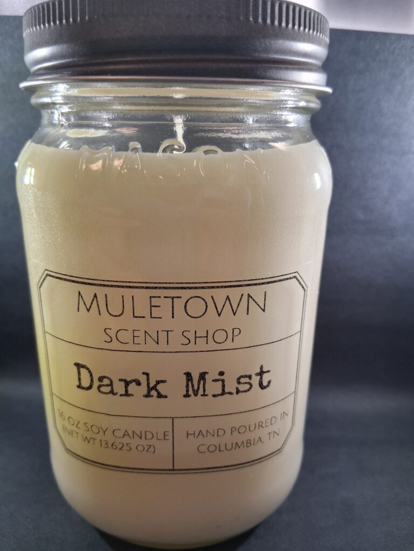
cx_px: 207
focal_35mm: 26
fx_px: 415
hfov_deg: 53.1
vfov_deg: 67.3
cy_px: 276
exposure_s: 1/120
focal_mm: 3.98
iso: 250
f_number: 1.8
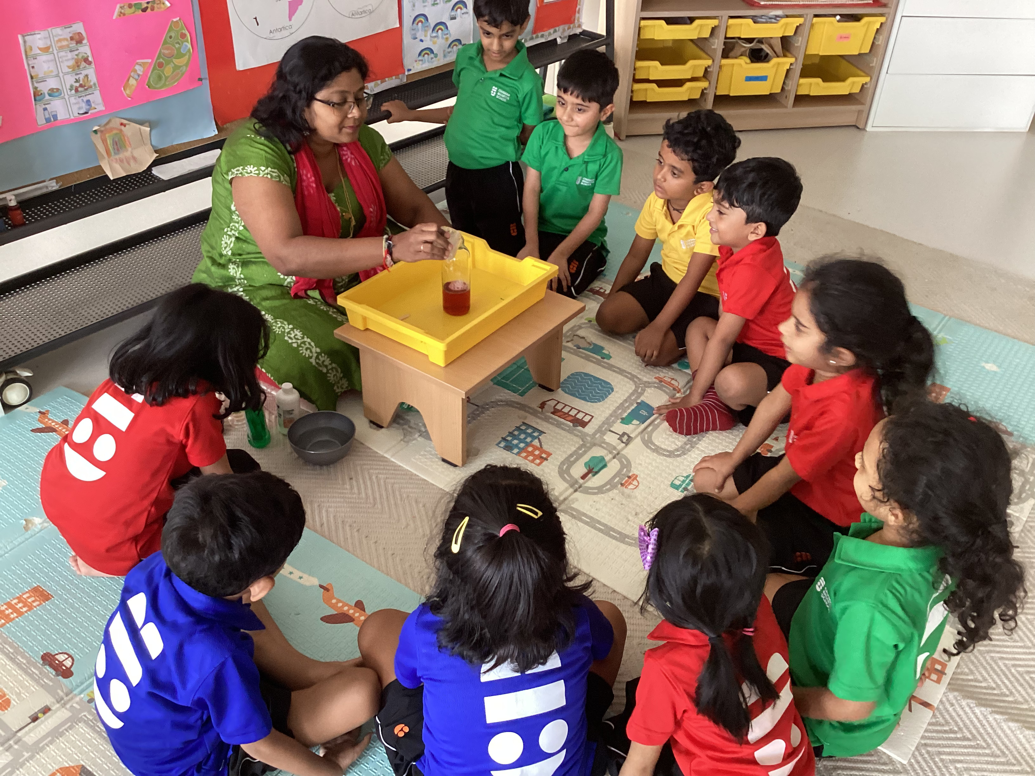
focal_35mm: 31
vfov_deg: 45.4
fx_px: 927
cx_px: 518
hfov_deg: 58.4
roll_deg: -3.2
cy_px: 388
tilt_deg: -37.3
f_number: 2.4
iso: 200
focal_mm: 3.3
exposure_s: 1/50
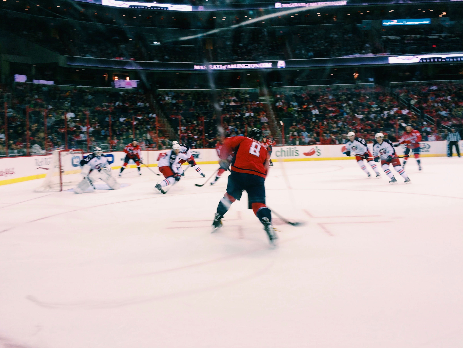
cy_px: 174
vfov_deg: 48.2
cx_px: 232
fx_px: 388
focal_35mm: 29
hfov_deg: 61.7
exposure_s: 1/60
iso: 40
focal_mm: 4.15
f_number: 2.2
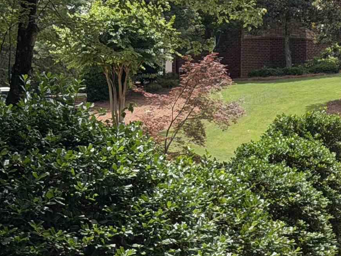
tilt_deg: -1.2
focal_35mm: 170
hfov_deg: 11.1
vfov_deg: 8.7
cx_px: 528
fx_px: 1675
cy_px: 167
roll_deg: -0.3
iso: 64
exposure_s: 1/4098
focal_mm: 6.76
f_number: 1.78
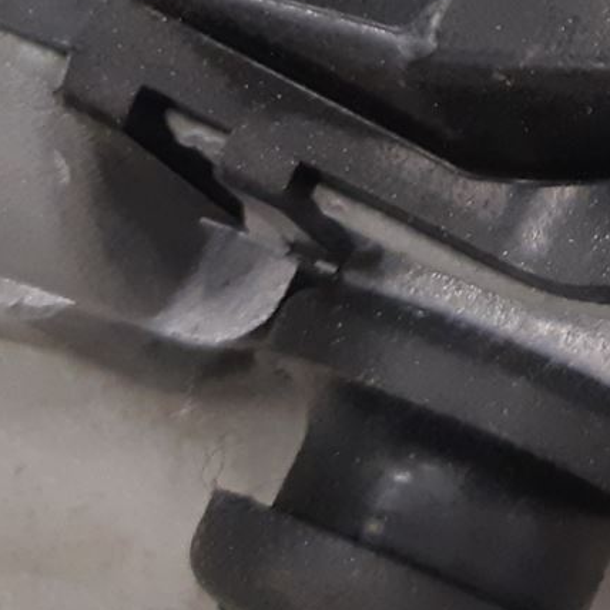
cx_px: 1023
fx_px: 2193
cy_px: -342
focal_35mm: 110
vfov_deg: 14.6
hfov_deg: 14.3
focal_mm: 3.93
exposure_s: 1/50
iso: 200
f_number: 1.7
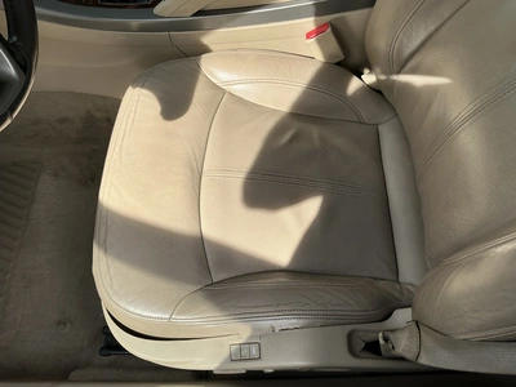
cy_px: 194
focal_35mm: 28
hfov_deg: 63.4
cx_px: 258
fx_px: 417
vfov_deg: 49.7
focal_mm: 3
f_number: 1.8
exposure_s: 1/635
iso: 25
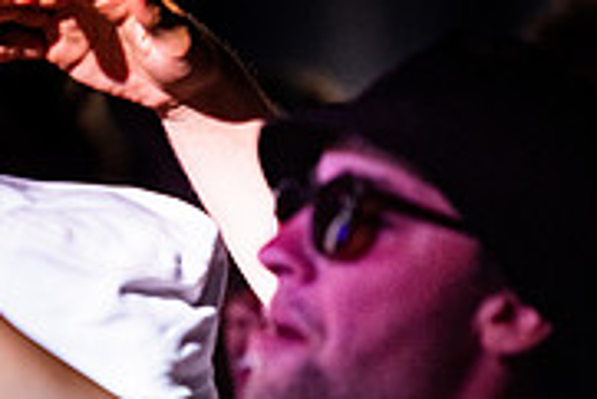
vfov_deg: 2.1
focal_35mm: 641
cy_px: 292
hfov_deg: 3.2
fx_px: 10638
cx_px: -53
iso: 1000
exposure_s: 1/500
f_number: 2.8
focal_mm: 200
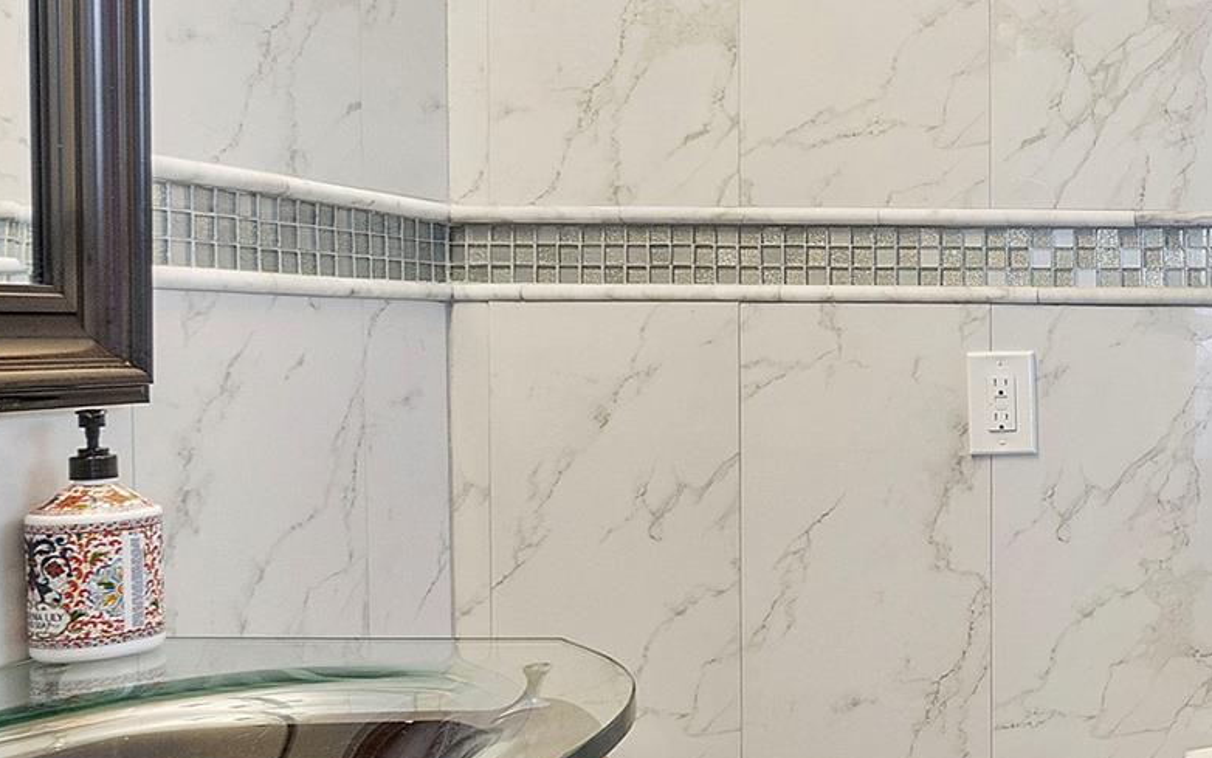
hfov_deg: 39.8
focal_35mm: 40
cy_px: 375
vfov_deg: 32.0
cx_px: 1344
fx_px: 1321
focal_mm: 10
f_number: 11
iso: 160
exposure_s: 1/4
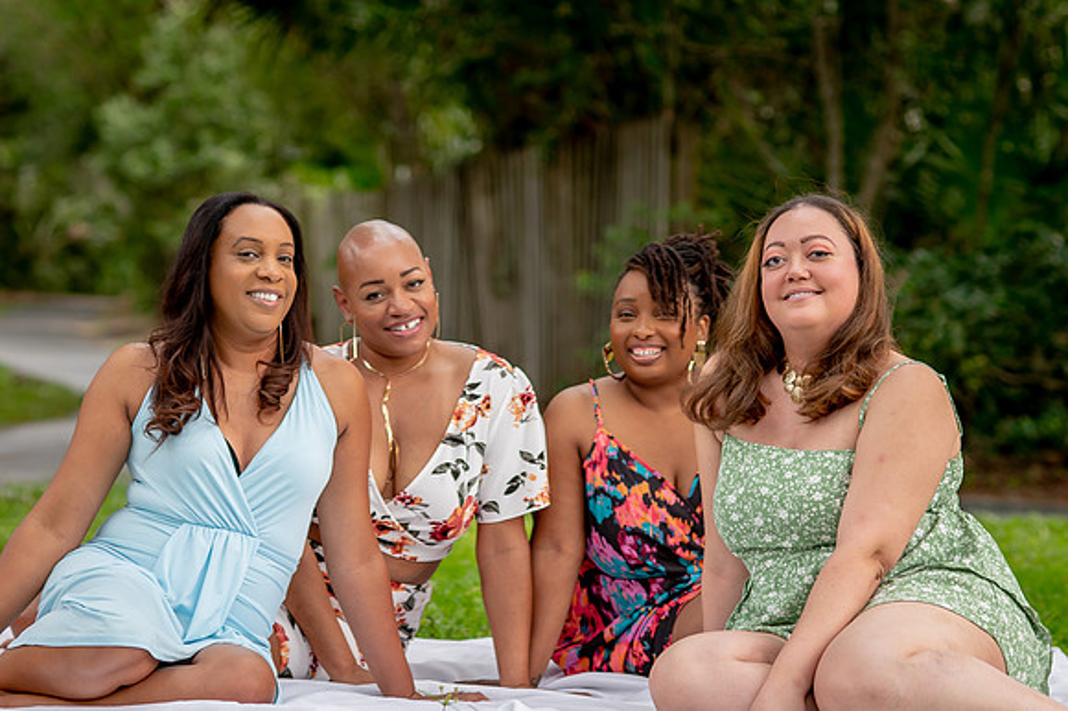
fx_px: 3661
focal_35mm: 123
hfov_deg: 16.6
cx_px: 550
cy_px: 405
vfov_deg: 11.1
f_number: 3.5
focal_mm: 85
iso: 100
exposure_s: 1/250
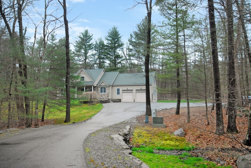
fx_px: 209
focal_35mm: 30
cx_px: 126
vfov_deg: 43.7
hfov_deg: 61.9
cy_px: 84
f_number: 5.6
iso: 800
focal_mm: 20
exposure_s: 1/80
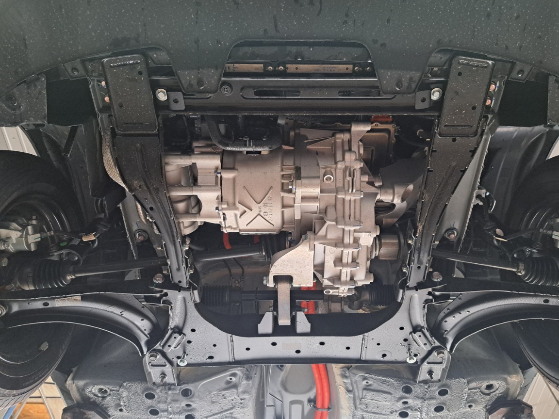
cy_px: 210
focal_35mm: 25
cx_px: 291
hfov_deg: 69.4
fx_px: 404
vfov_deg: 54.9
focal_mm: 5.23
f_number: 1.8
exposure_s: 1/50
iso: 400
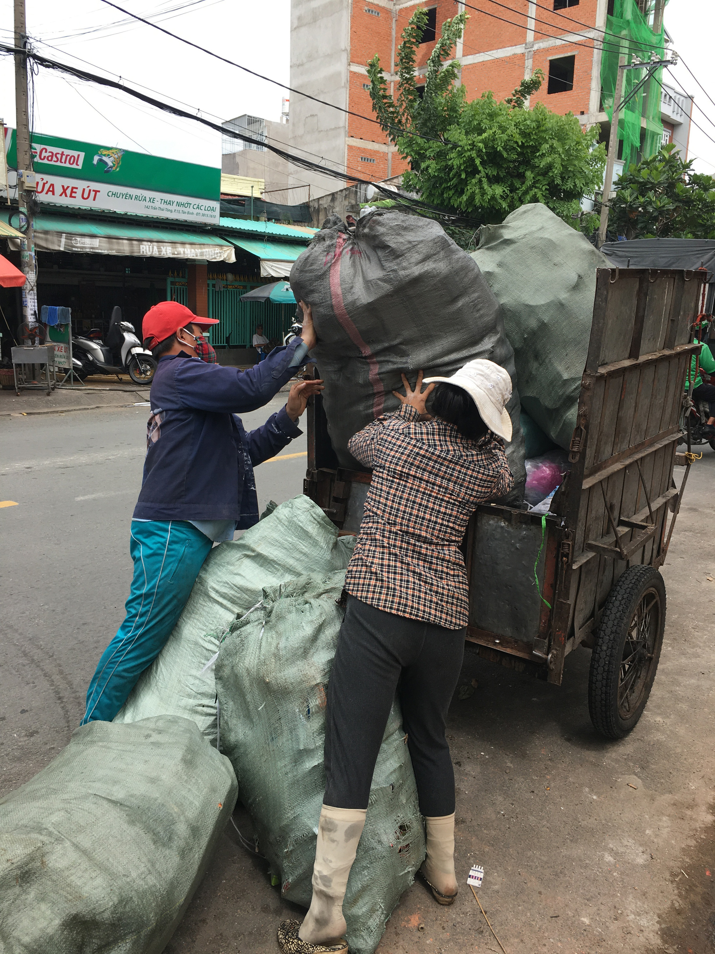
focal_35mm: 29
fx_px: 799
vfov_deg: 61.7
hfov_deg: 48.2
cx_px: 358
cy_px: 477
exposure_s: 1/605
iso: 25
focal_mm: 4.15
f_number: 2.2
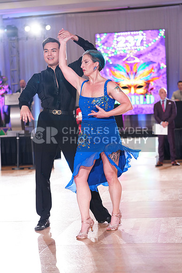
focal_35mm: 70
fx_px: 530
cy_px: 136
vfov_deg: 28.8
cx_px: 91
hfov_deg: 19.5
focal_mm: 70
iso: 2000
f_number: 2.8
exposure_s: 1/500
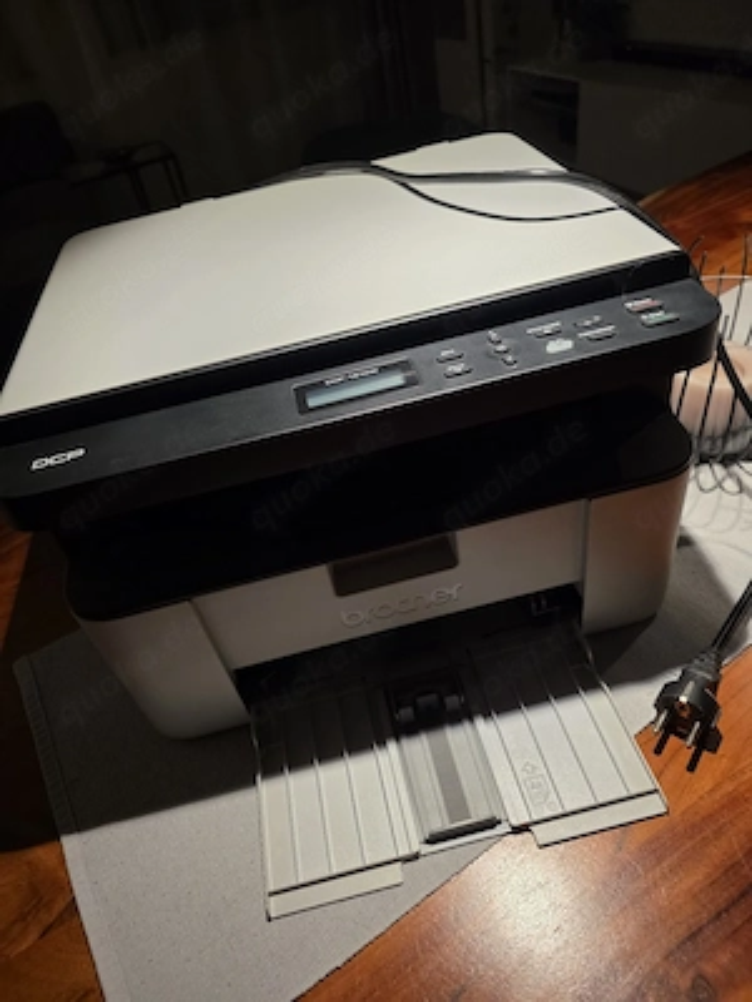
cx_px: 376
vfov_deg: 73.9
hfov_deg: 58.9
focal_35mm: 23
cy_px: 501
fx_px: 666
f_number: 1.7
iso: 320
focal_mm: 6.3
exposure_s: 1/50.3
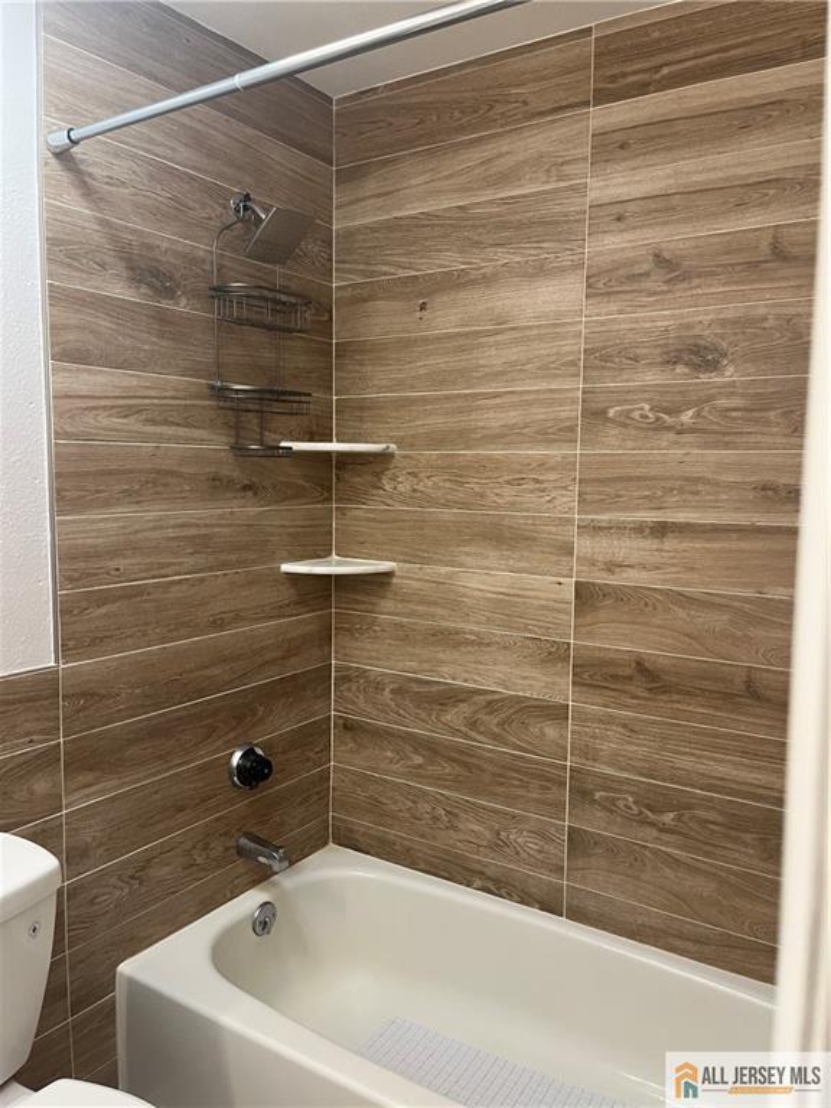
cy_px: 554
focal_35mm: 26
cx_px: 416
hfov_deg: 53.1
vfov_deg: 67.3
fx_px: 832
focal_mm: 5.1
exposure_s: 1/60
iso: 160
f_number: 1.6
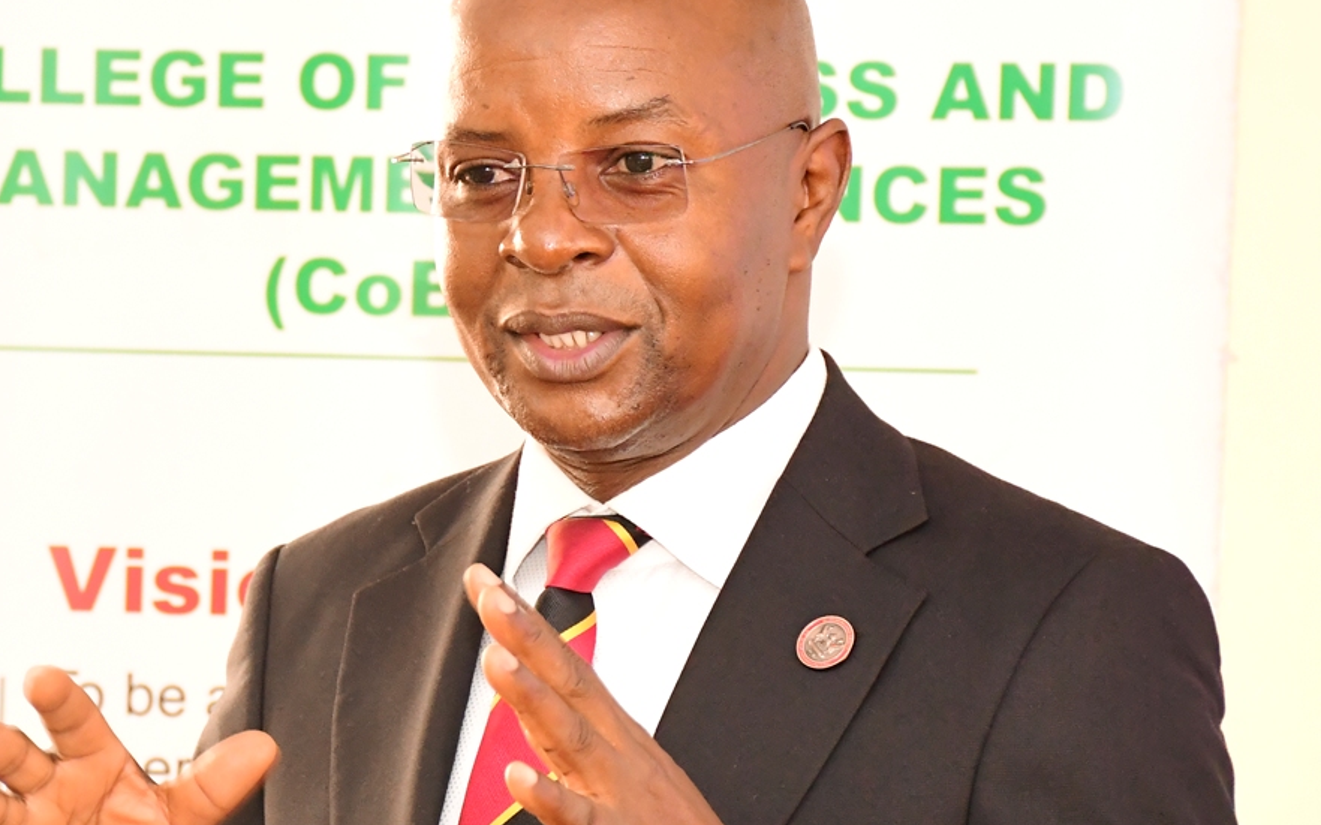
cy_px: 466
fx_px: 7991
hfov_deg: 9.4
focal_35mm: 222
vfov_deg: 5.9
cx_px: 506
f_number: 5.6
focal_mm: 80
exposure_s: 1/100
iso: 3200
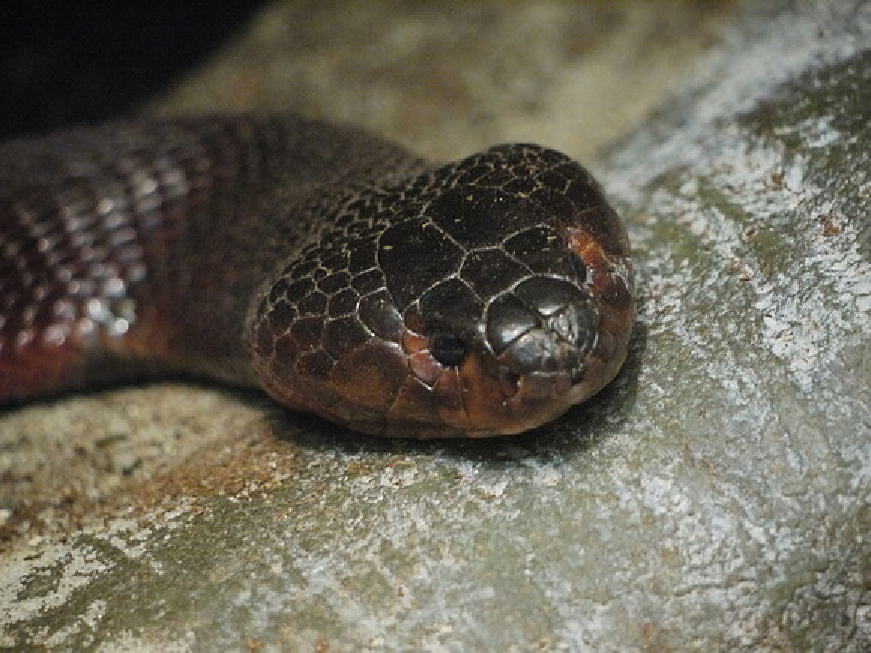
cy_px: 326
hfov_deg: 5.0
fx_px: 10065
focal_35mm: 400
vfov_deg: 3.7
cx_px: 436
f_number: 5.6
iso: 1600
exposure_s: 1/160
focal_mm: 200
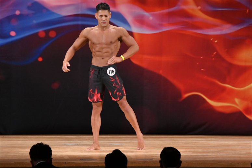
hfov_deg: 8.6
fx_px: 1679
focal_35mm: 240
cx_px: 126
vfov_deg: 5.7
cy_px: 84
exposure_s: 1/400
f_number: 5.6
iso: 3200
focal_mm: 160
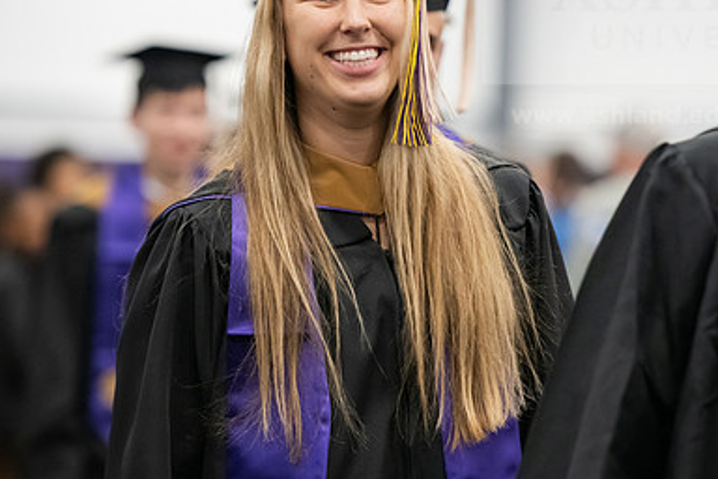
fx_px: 4966
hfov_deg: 8.3
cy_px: 154
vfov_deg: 5.5
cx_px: 426
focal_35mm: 249
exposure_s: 1/200
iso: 3200
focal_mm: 165
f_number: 3.2
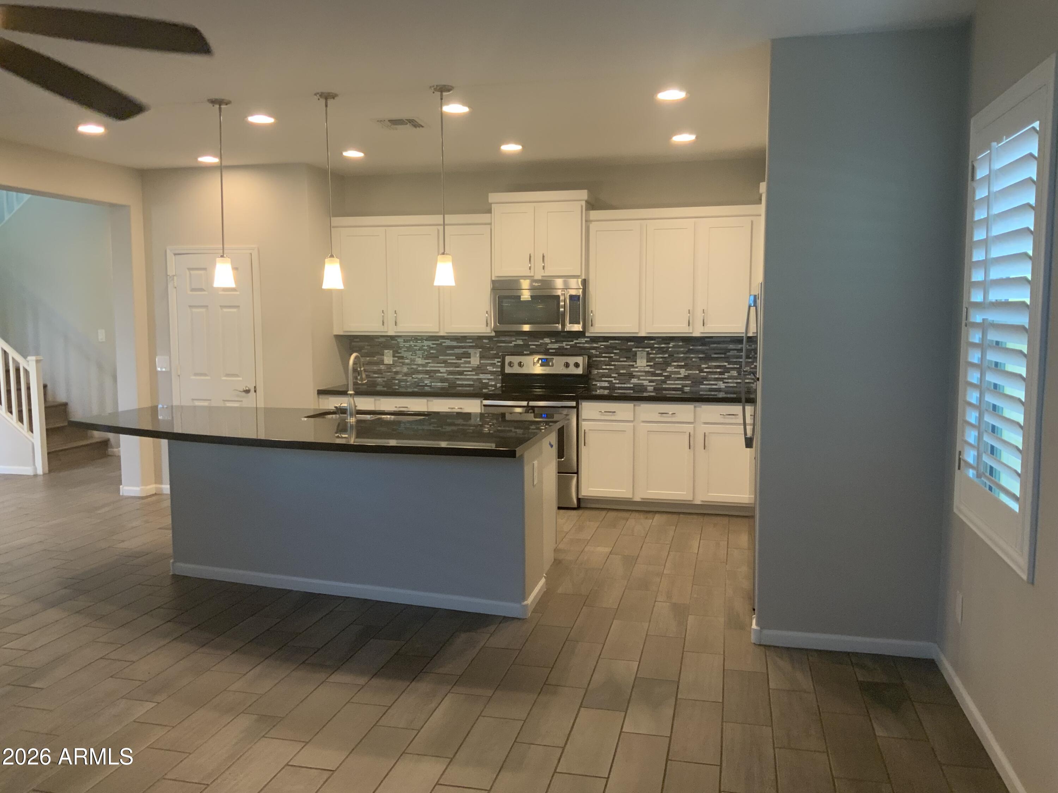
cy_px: 396
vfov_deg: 48.2
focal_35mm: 29
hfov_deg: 61.7
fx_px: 886
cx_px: 529
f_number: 1.8
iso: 125
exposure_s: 1/60
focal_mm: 3
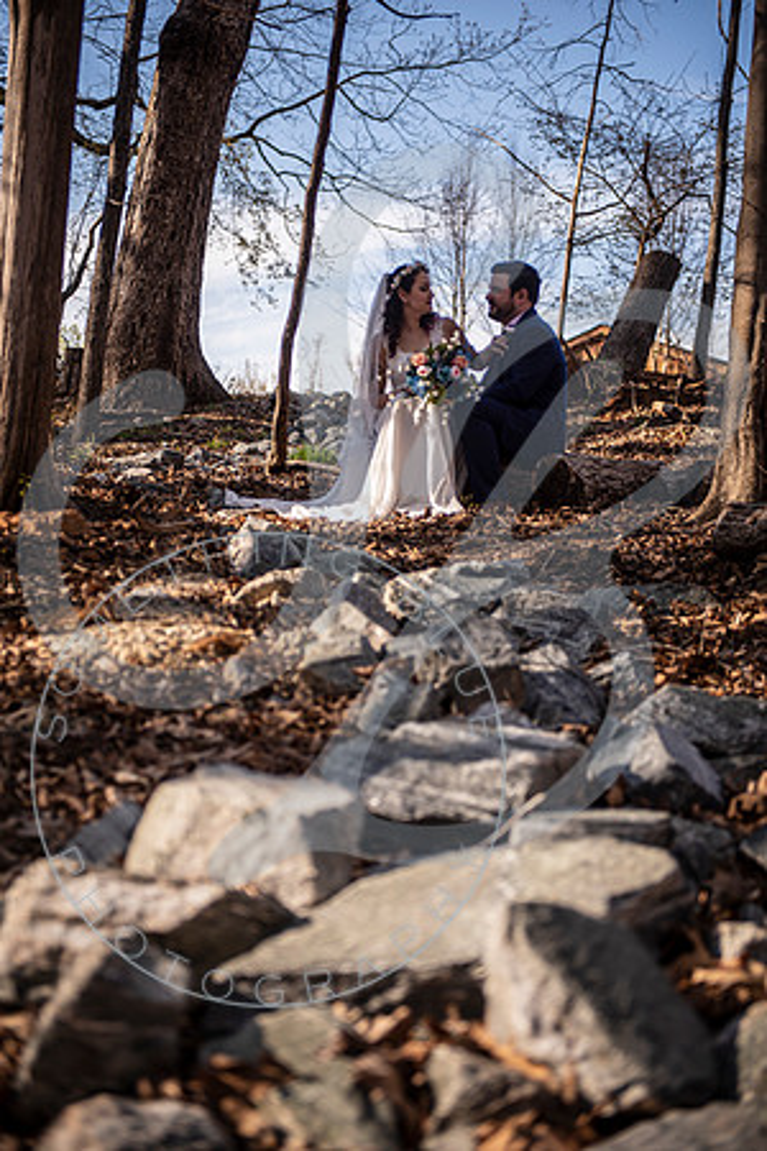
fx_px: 1853
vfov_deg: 34.5
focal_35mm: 58
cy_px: 576
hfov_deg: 23.4
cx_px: 384
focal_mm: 58
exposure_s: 1/800
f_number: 2.8
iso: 100
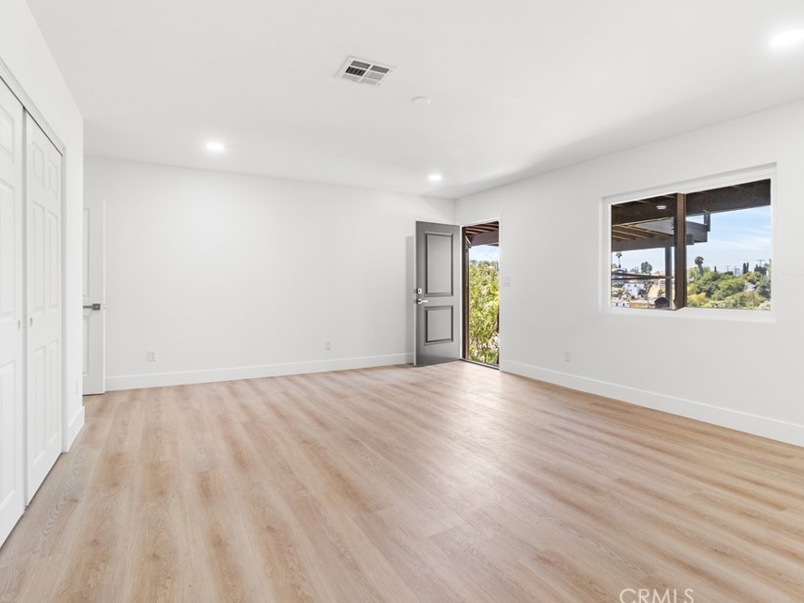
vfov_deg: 74.7
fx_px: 395
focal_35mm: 17
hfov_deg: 90.9
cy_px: 295
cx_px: 430
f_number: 8
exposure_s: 1/400
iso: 800
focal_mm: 10
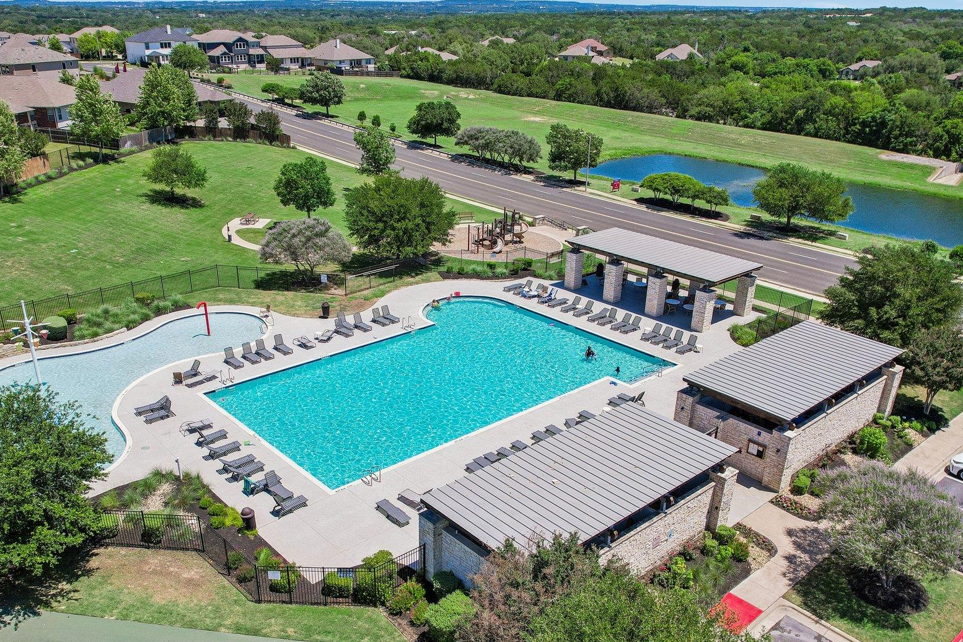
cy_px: 390
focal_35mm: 29
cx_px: 435
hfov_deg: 63.5
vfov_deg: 44.7
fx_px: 776
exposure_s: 1/2500
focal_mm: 8.4
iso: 140
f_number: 2.8
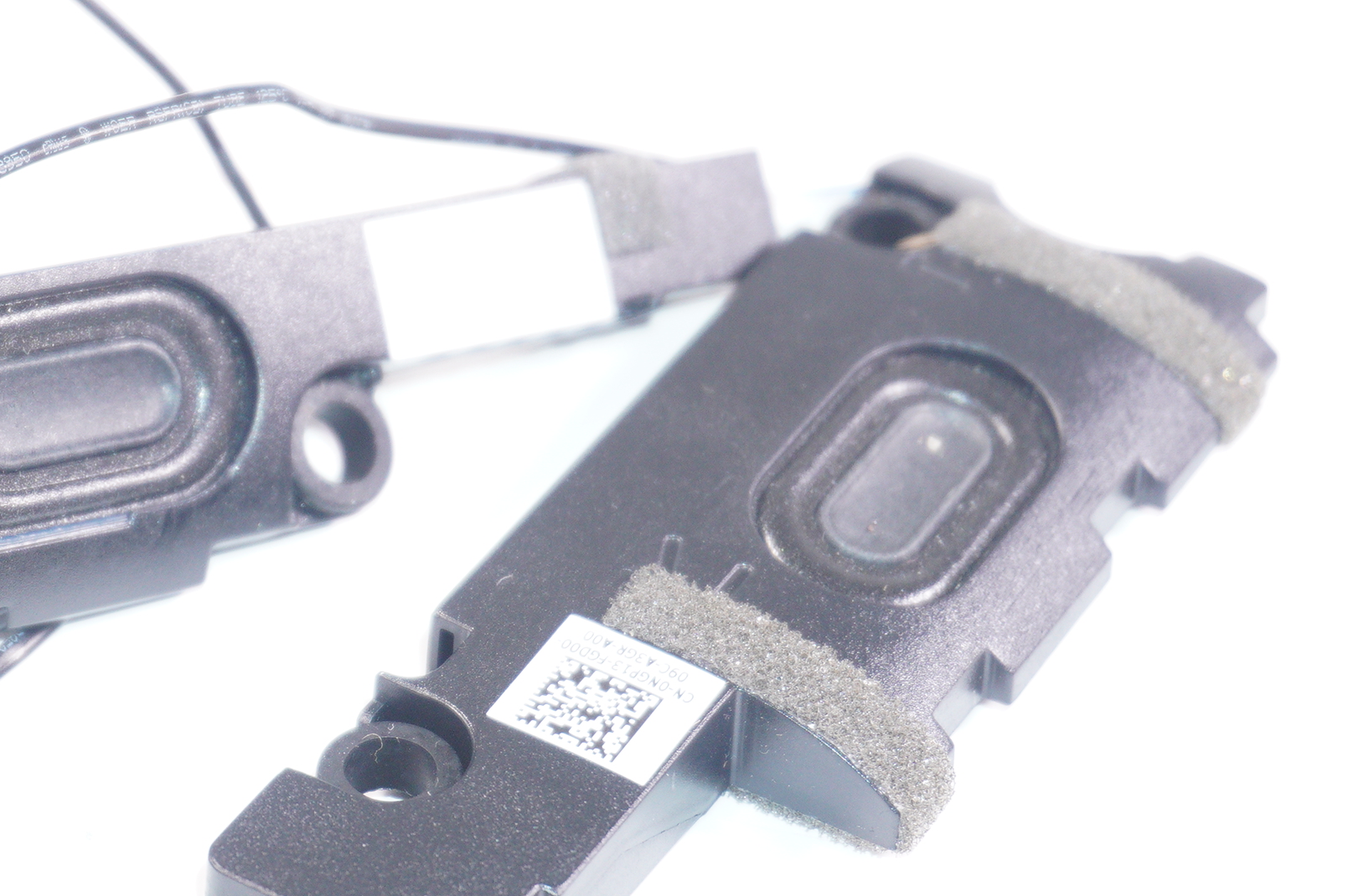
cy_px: 415
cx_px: 202
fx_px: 4826
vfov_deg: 10.6
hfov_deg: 15.8
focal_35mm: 129
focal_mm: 46
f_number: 6.3
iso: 640
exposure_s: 1/125
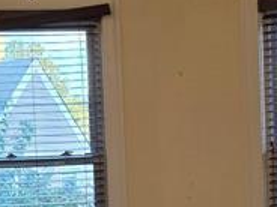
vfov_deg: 11.5
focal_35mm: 128
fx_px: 1024
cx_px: 257
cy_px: 184
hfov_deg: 15.2
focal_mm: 6.3
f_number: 1.7
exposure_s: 1/120
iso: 64
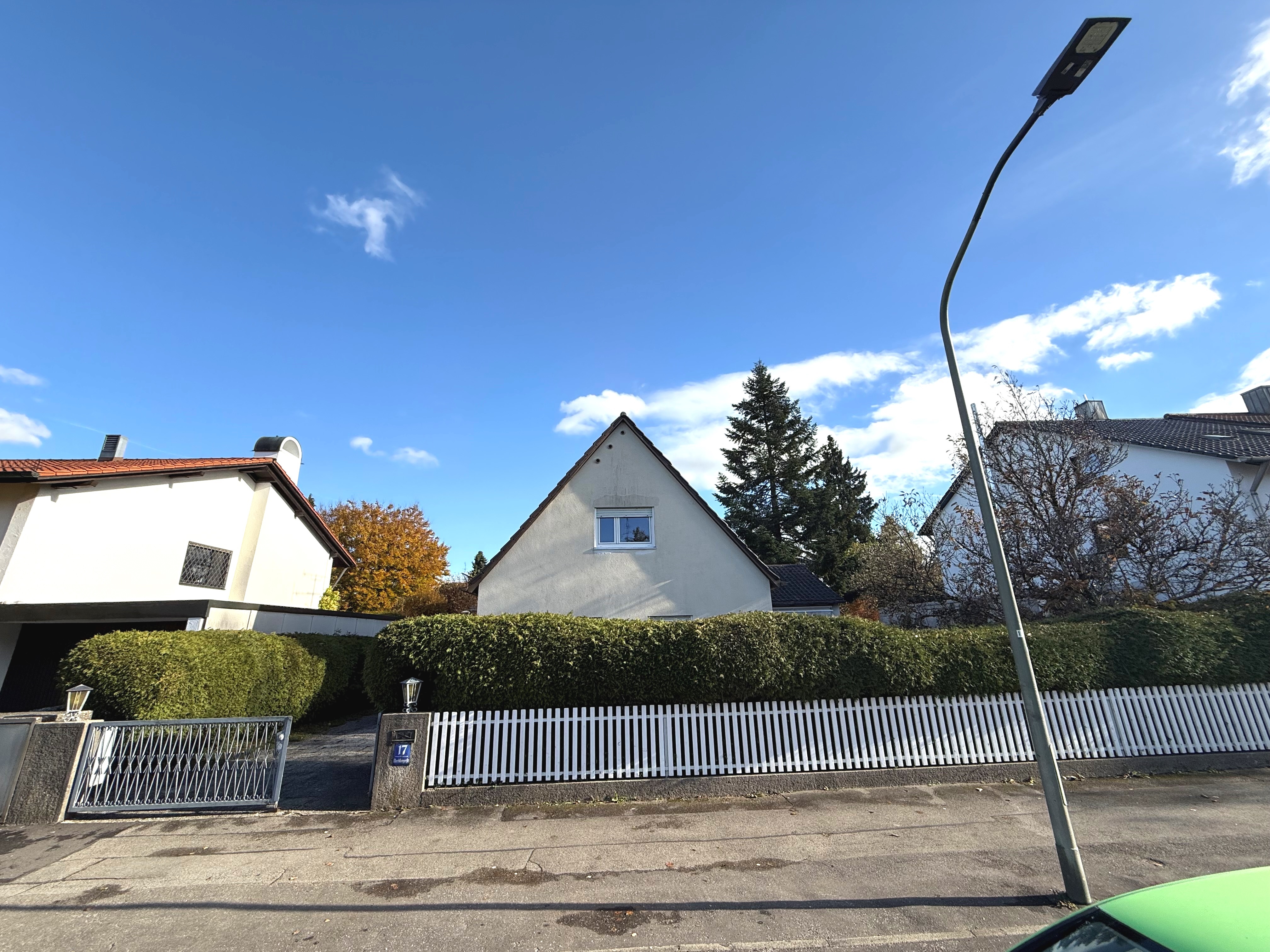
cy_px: 476
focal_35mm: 14
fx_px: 514
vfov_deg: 85.7
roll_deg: +1.7
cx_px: 635
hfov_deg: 102.1
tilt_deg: +18.8
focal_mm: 2.22
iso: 50
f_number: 2.2
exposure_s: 1/1211
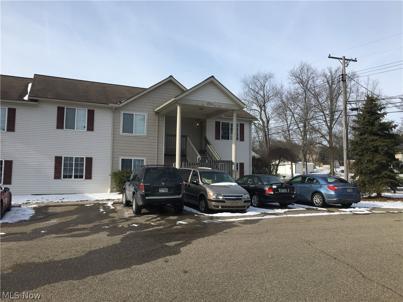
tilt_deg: +1.8
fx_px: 338
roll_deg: -0.9
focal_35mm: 29
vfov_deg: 48.2
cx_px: 202
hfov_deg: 61.7
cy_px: 151
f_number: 2.2
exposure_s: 1/1972
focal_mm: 4.15
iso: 25
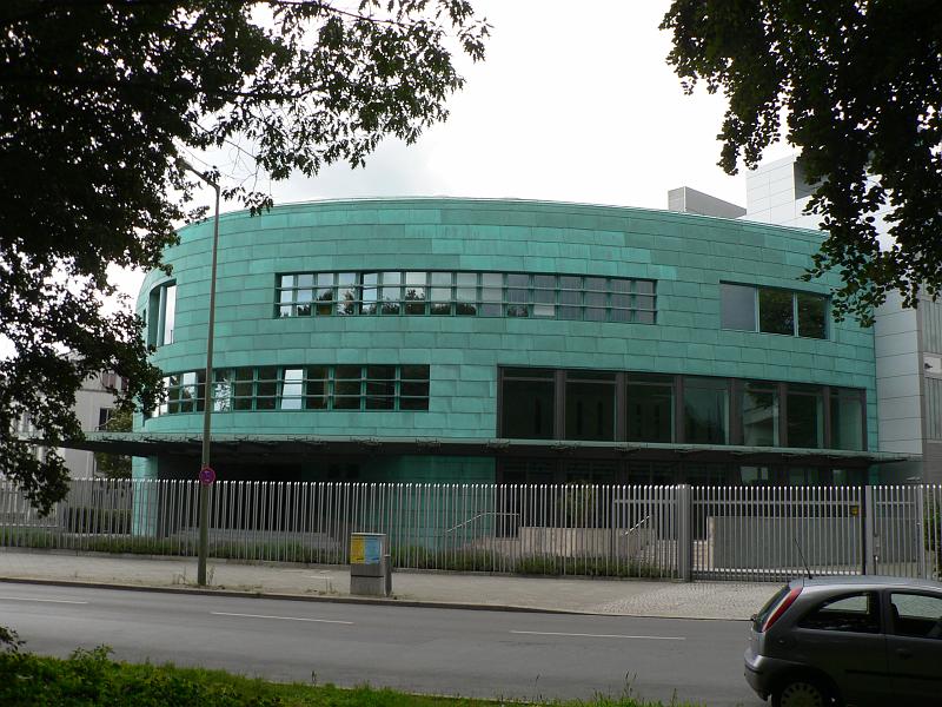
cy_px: 354
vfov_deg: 39.7
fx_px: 980
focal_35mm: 36
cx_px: 471
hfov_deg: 51.4
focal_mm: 6
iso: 80
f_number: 4
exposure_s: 1/200
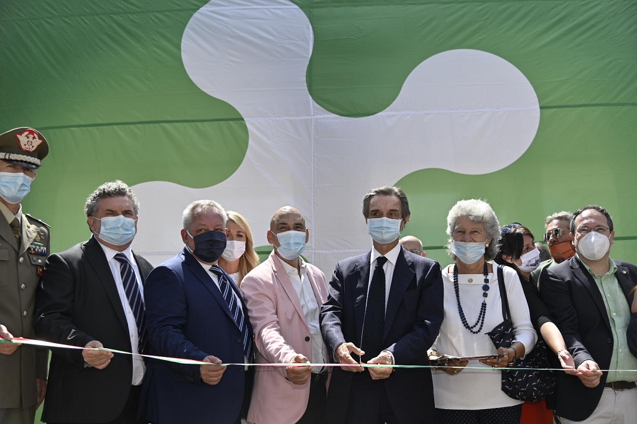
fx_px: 672
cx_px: 318
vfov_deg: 35.0
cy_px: 212
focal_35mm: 38
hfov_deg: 50.7
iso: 100
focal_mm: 38
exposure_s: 1/800
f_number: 4
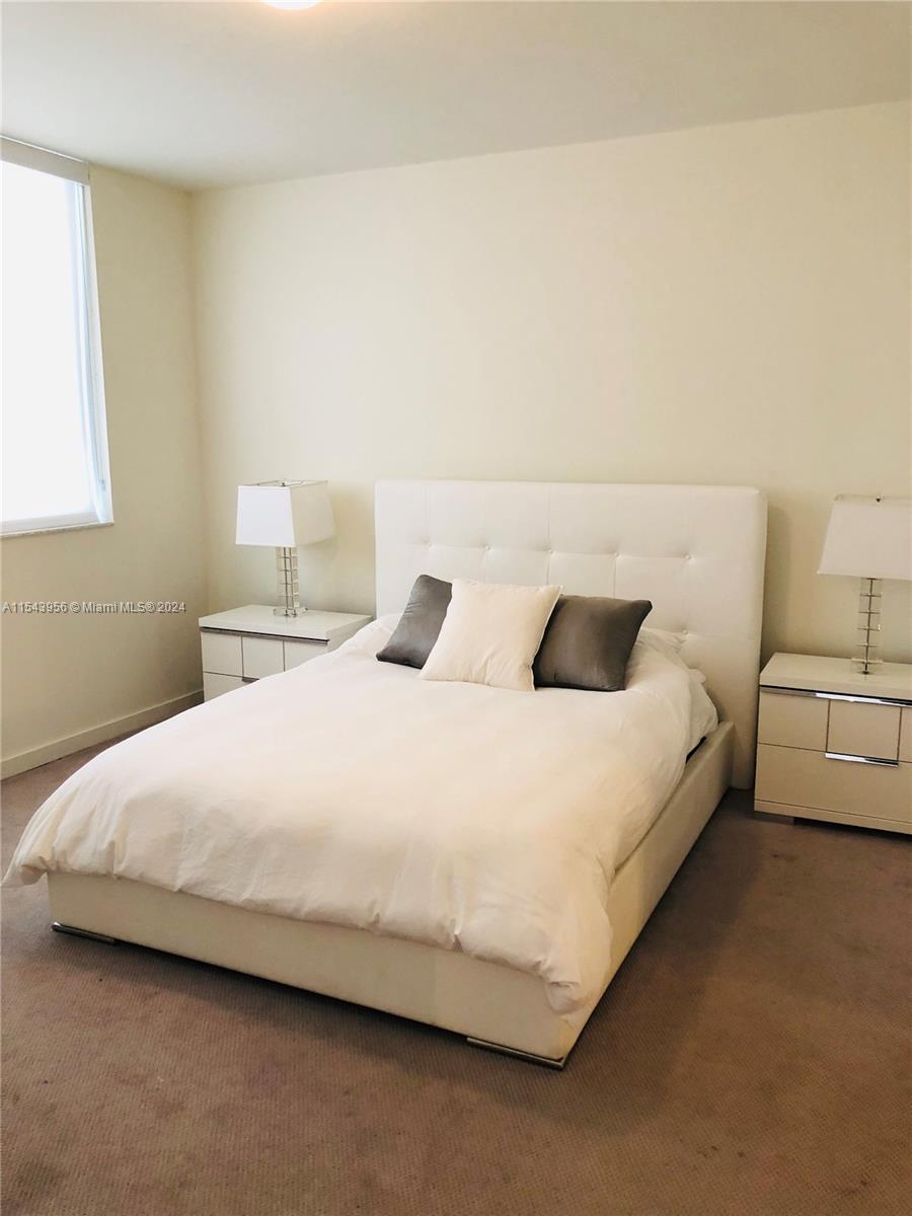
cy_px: 608
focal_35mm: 28
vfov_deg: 63.4
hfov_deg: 49.7
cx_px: 456
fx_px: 984
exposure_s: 1/15
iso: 40
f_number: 1.8
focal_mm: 3.99
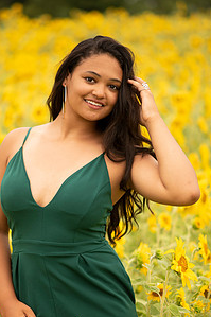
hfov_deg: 10.7
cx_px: 72
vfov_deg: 16.0
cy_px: 204
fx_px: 1127
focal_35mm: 128
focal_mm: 85
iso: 100
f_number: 1.8
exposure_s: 1/250
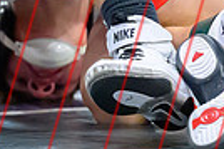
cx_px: -37
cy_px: -92
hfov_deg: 2.2
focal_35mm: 937
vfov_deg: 1.5
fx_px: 5823
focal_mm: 160
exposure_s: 1/640
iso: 8000
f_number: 2.8
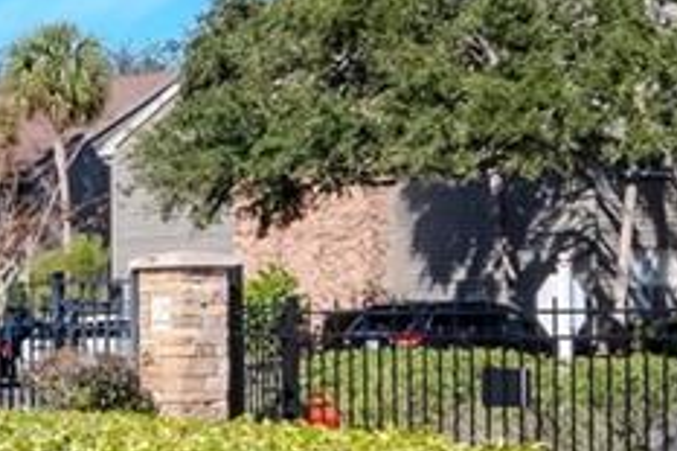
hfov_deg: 16.4
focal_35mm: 113
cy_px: 285
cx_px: -357
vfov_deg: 12.1
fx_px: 2132
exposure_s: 1/1000
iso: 640
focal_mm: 11
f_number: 9
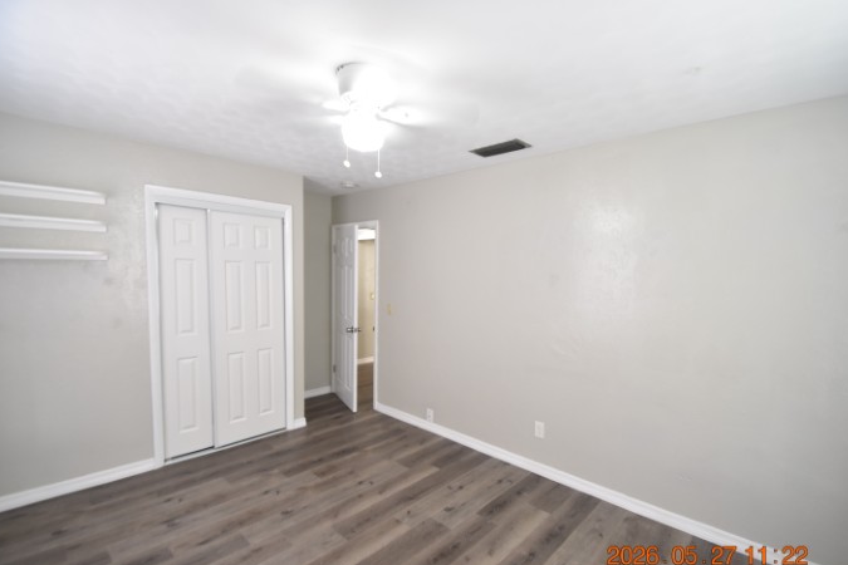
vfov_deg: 73.7
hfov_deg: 96.7
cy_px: 300
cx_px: 441
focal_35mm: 16
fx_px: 377
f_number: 3.5
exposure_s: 1/45
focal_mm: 10
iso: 800
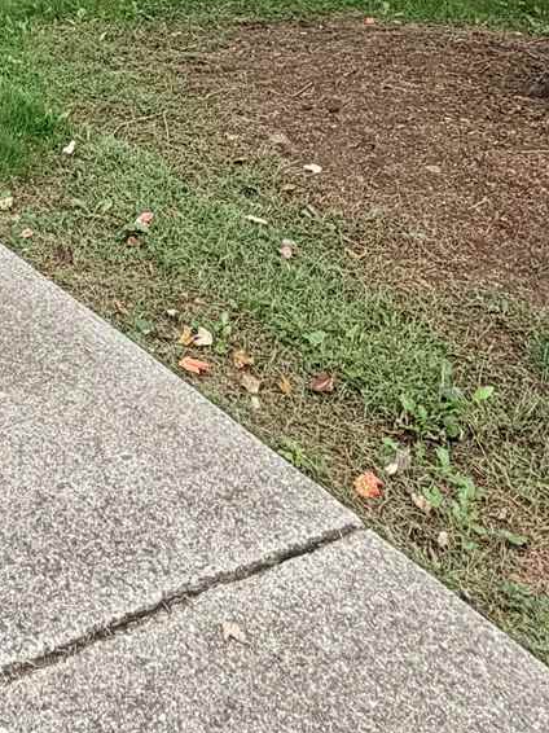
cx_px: -175
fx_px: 1206
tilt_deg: -2.9
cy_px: -238
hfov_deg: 22.7
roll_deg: -0.5
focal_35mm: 57
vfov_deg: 27.7
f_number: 2.2
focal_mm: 2.22
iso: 50
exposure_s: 1/502
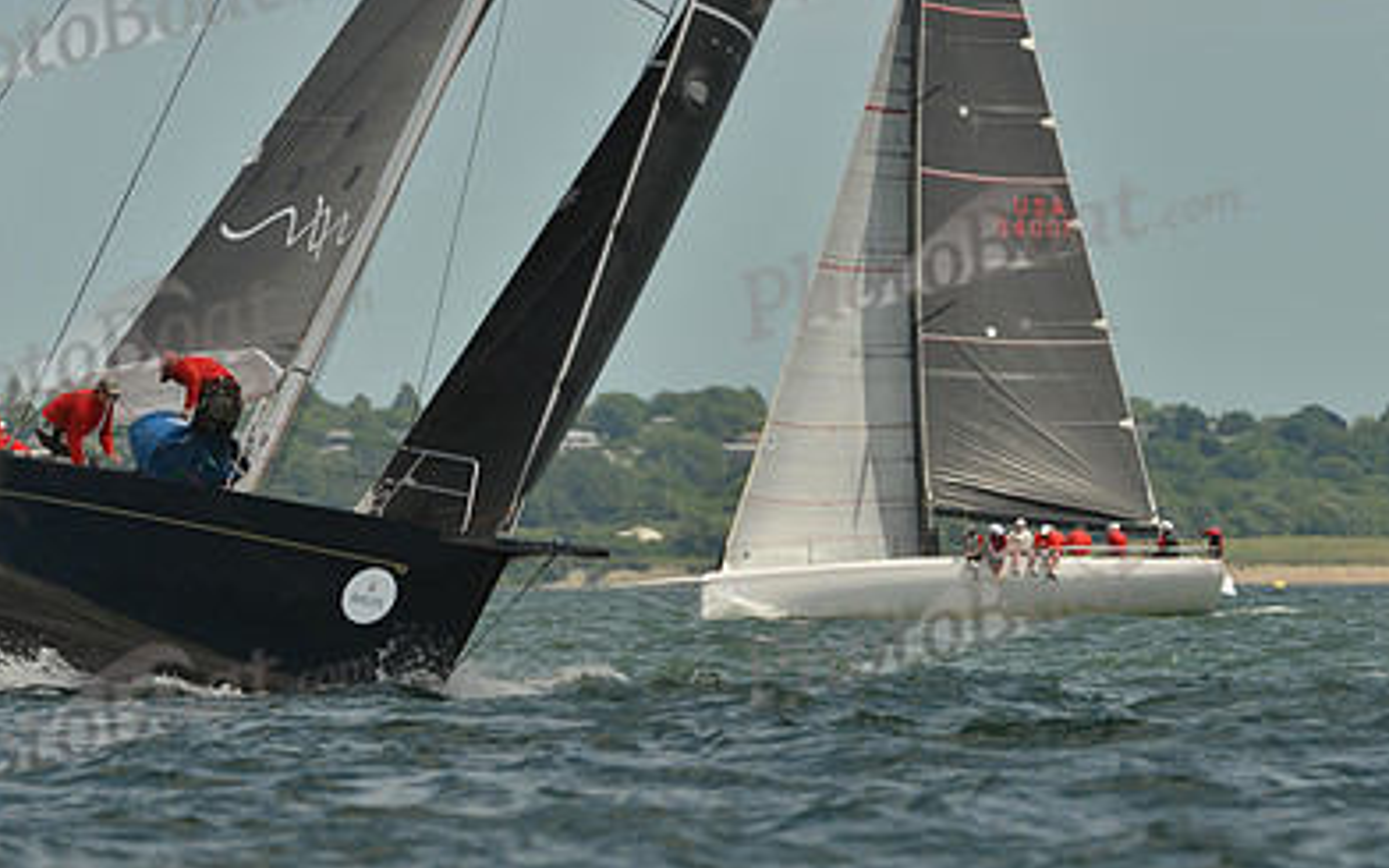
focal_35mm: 604
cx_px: 560
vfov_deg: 2.2
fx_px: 22864
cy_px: 484
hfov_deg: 3.5
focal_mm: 400
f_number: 8
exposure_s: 1/800
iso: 200
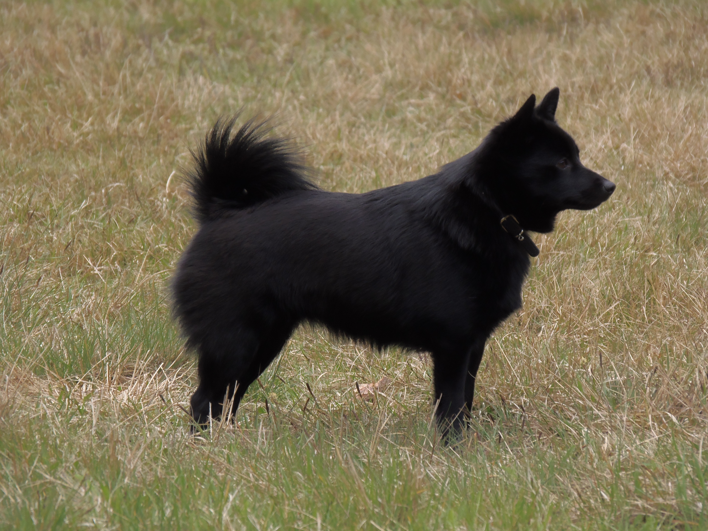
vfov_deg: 3.9
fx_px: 7854
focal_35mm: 384
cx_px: 354
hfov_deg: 5.2
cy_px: 266
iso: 100
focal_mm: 71.1
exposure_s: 1/100
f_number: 5
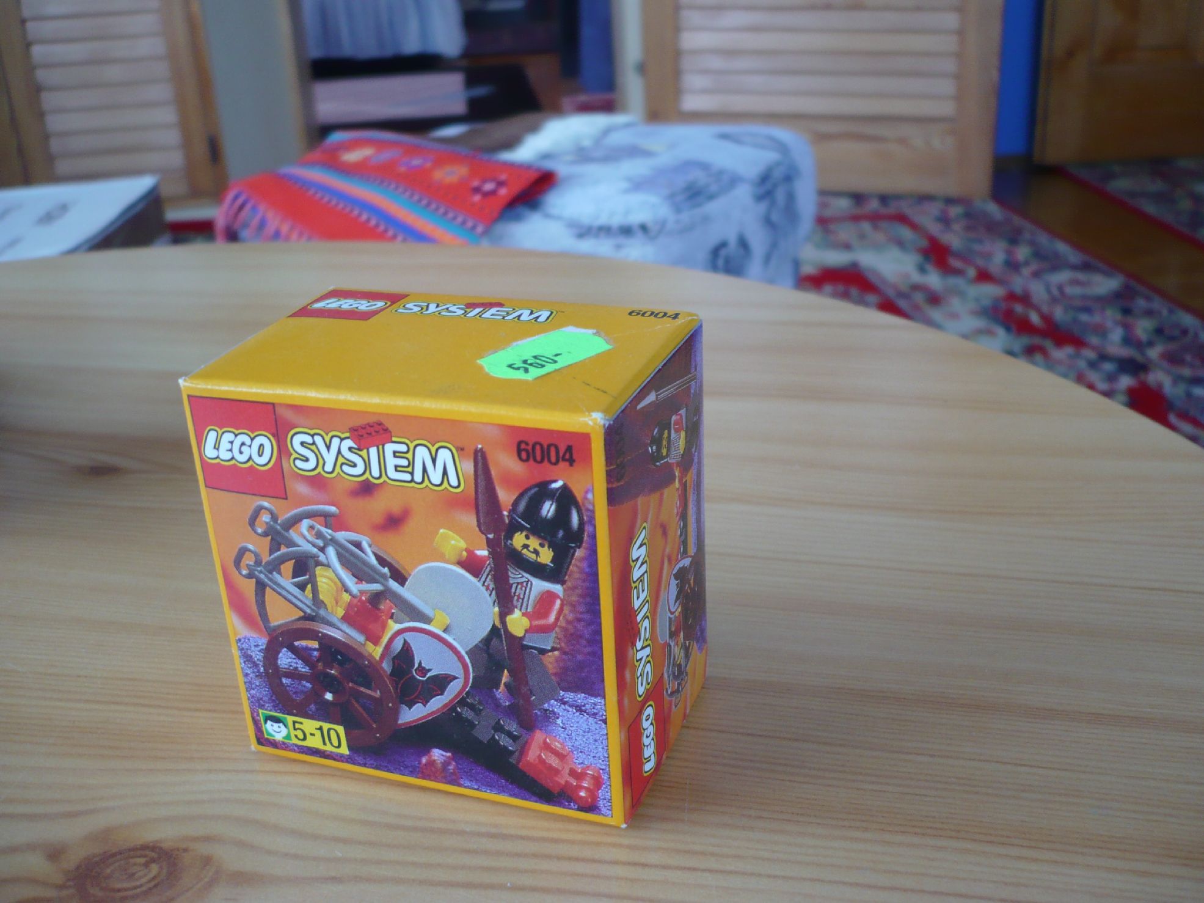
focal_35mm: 35
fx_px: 1217
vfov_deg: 40.7
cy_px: 452
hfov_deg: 52.6
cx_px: 602
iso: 100
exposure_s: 1/25
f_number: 2.8
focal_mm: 5.8
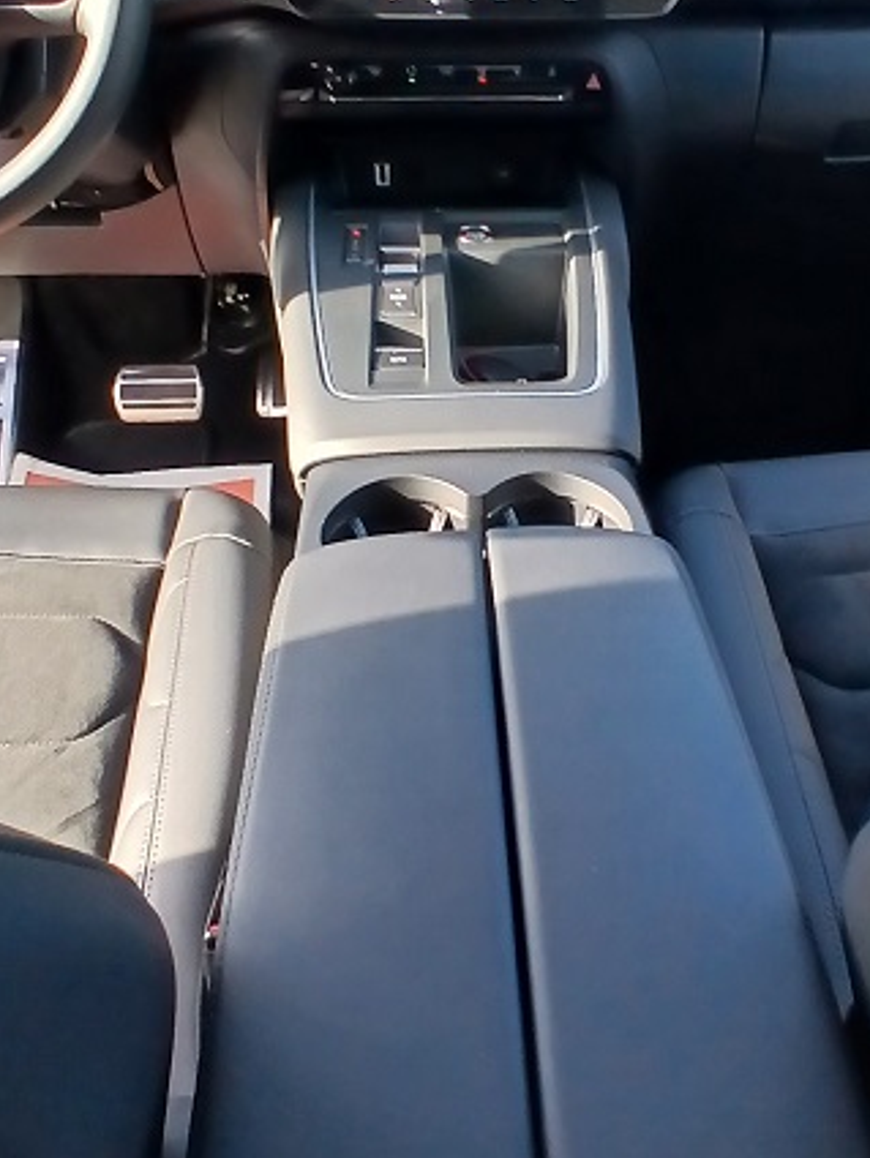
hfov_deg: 43.9
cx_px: 529
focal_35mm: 32
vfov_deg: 56.3
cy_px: 460
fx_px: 1072
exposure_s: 1/100
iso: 80
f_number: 2.2
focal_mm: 1.4
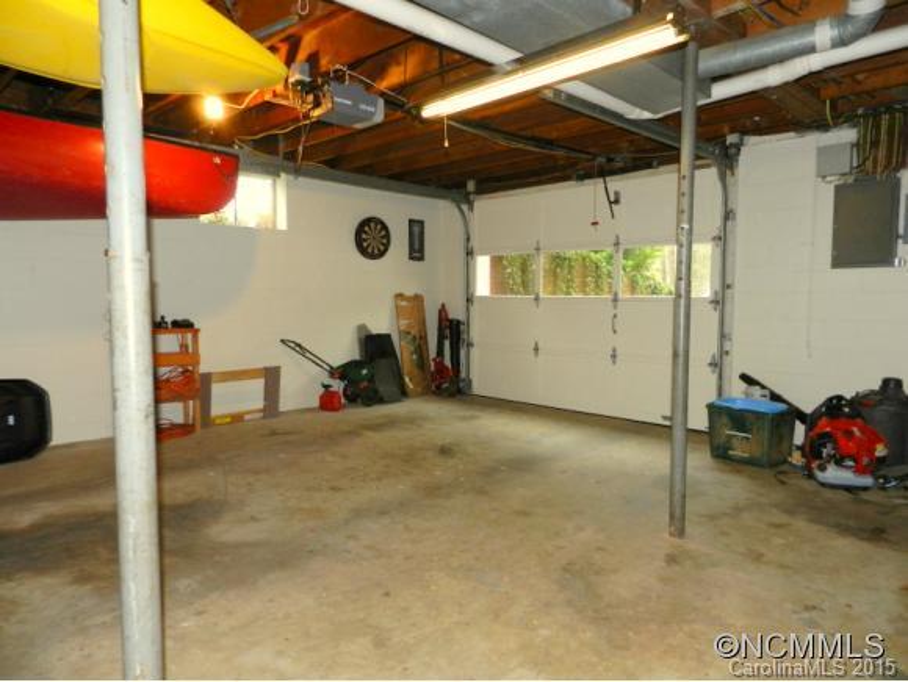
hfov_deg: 73.9
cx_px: 454
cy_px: 341
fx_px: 604
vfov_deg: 59.0
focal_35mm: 23
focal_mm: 4
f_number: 3.4
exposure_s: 1/60
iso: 200
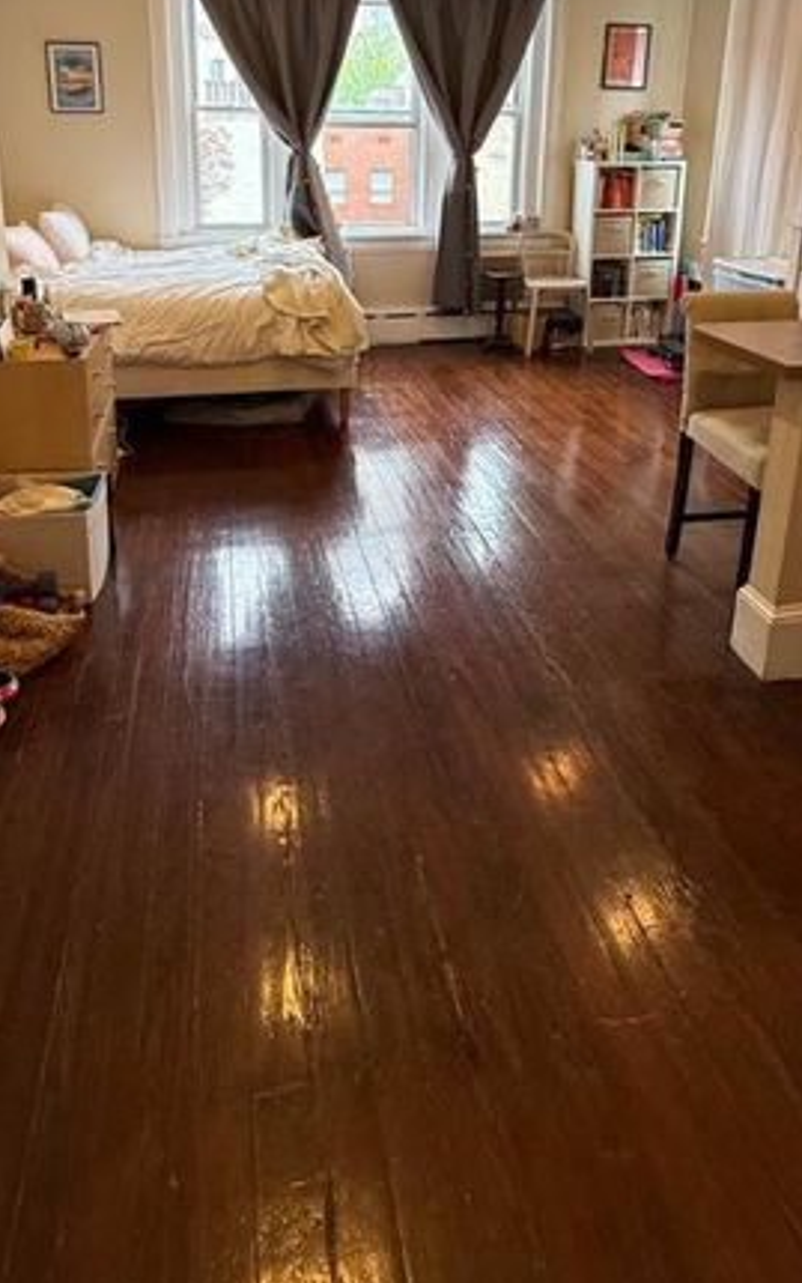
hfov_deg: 52.9
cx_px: 361
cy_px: 339
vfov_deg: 72.4
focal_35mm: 23
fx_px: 804
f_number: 2.2
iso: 160
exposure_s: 1/120
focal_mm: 2.22
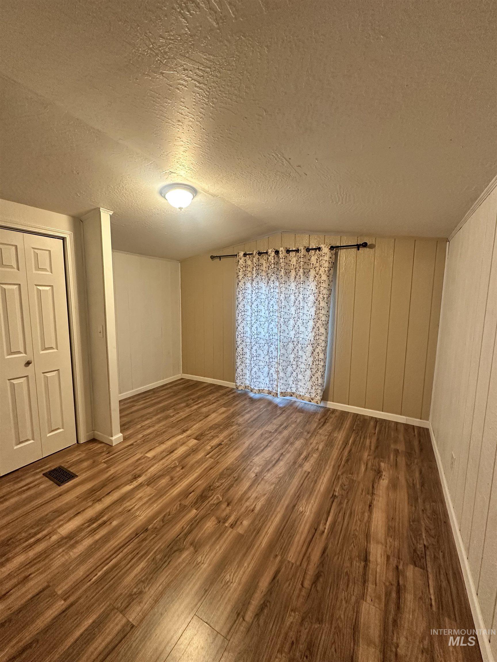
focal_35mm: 14
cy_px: 331
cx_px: 248
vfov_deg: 102.1
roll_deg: -1.1
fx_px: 268
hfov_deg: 85.7
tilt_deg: -6.6
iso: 320
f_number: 2.2
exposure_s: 1/60
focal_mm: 2.22
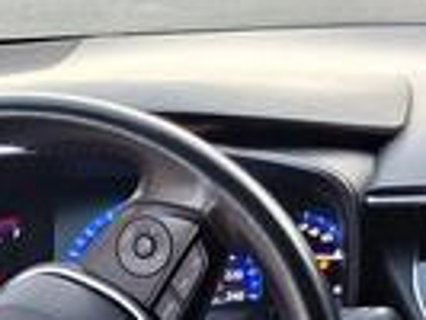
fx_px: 1392
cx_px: 721
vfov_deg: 13.1
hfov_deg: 15.4
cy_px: 187
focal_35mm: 113
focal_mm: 5.54
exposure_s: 1/50
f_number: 1.8
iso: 64
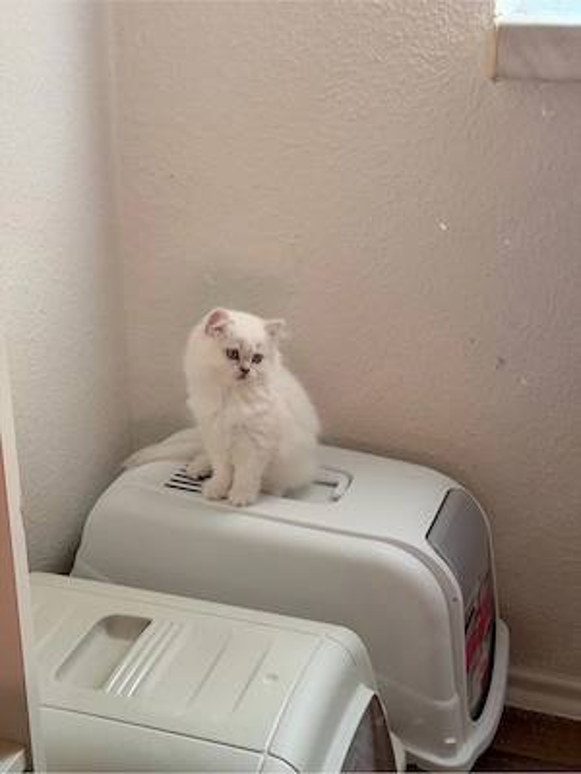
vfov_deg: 39.7
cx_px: 290
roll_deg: -0.2
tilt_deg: -20.6
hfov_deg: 30.3
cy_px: 387
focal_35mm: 48
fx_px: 1074
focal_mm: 6.76
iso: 100
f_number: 1.78
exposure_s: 1/77
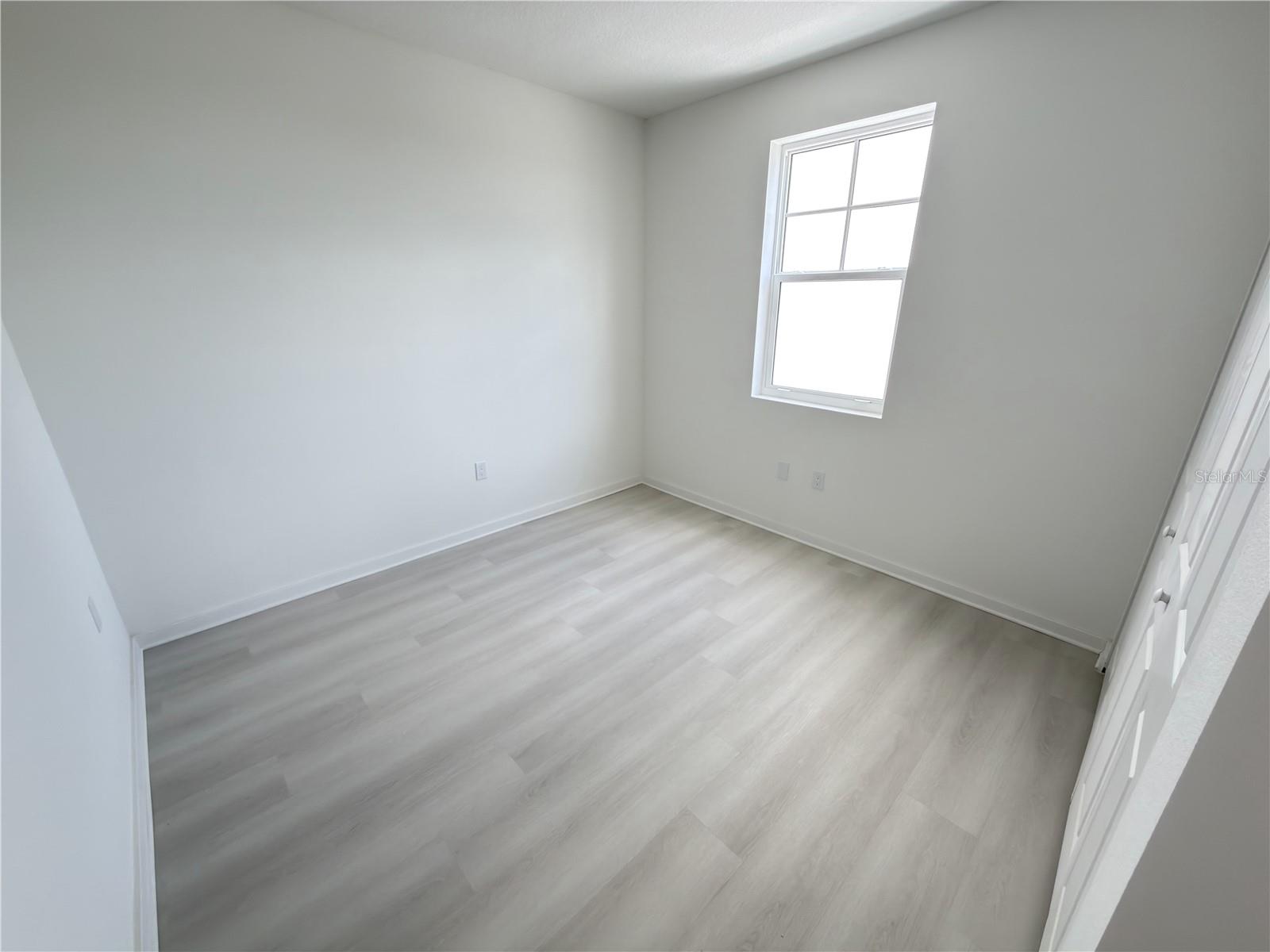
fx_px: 514
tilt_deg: -20.1
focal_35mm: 14
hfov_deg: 102.1
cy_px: 476
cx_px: 635
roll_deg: +0.4
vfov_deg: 85.7
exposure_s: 1/86
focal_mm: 2.22
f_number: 2.2
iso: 50
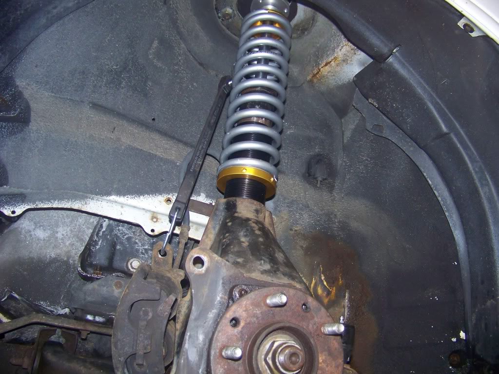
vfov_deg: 39.7
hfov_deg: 51.4
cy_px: 187
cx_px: 250
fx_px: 519
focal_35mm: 36
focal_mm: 5.85
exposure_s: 1/30
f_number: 2.8
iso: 200
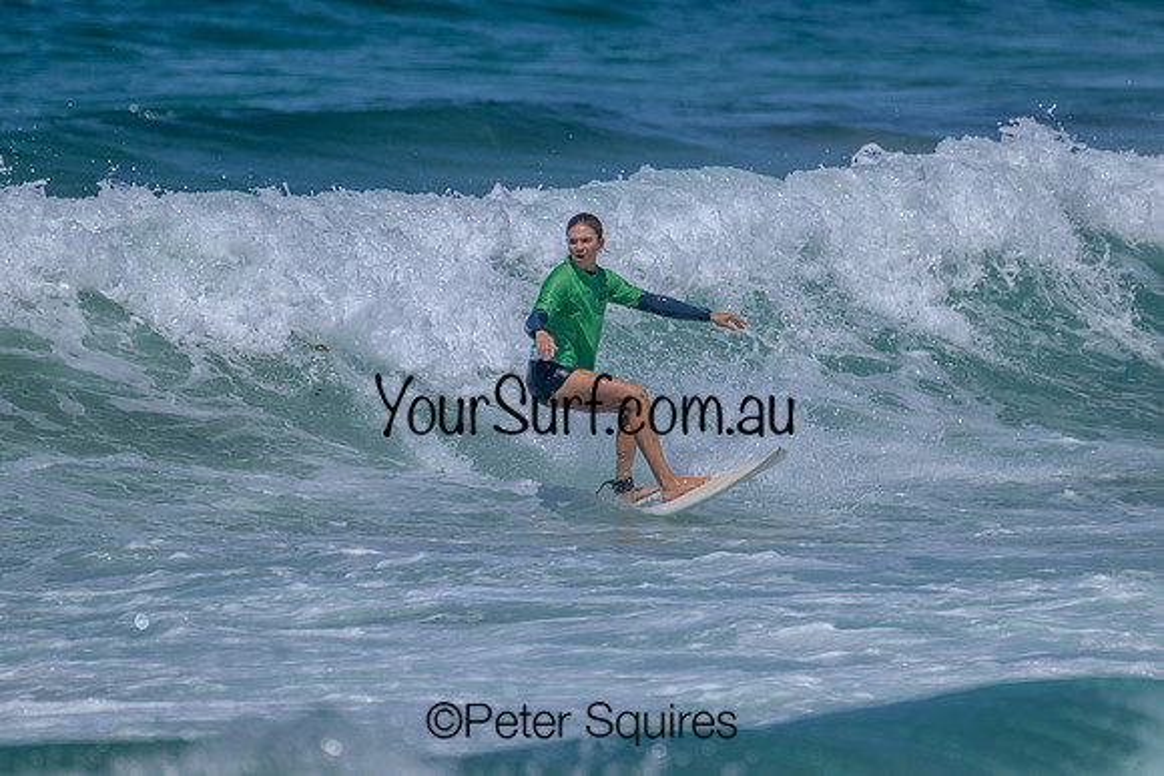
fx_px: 25872
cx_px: 582
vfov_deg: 1.7
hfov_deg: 2.6
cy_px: 388
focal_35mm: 800
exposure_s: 1/2000
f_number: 11
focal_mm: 800
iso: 450
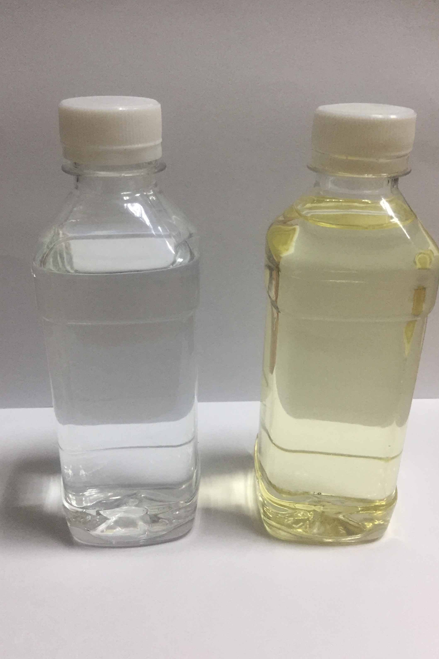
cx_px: 204
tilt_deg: -27.3
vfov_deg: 60.3
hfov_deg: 42.3
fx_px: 567
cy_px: 324
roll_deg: +0.7
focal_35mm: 31
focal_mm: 4.15
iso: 80
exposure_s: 1/33
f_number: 2.2
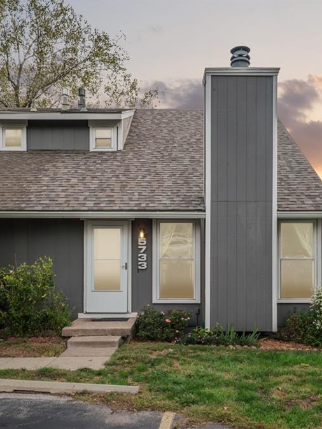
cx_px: 193
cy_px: 213
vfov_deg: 52.6
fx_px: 434
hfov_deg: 40.5
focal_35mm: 35
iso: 100
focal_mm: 24
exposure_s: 1/8
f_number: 22
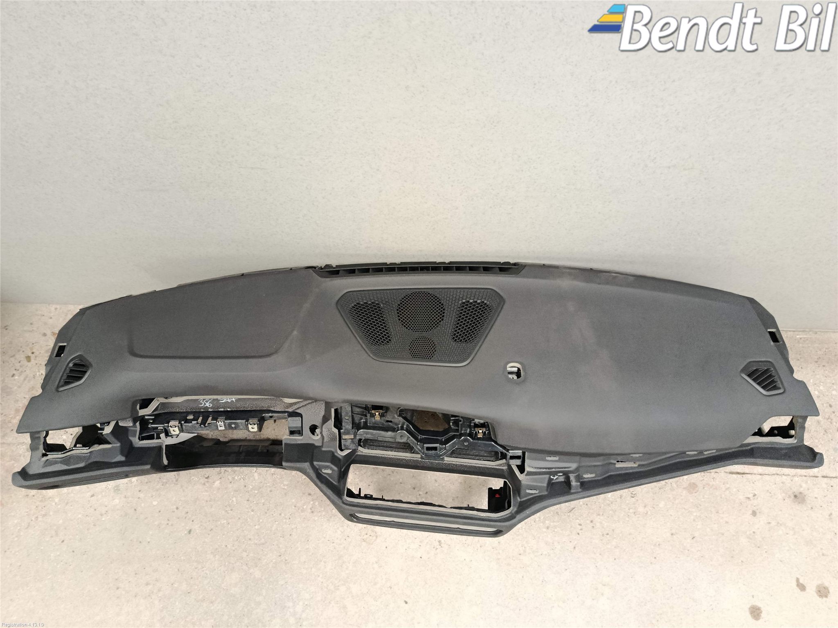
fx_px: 581
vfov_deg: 56.8
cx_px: 419
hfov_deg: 71.6
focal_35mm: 24
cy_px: 314
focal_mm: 5.24
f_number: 1.7
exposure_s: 1/25
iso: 2542
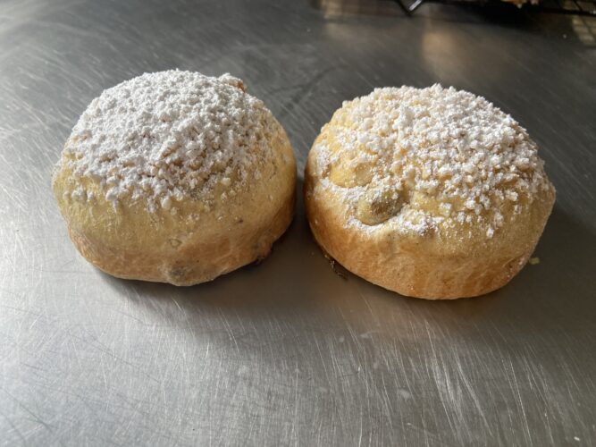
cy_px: 224
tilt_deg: -45.5
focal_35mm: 26
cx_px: 298
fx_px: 448
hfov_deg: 67.3
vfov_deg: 53.0
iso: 125
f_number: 1.8
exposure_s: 1/121
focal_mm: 4.25
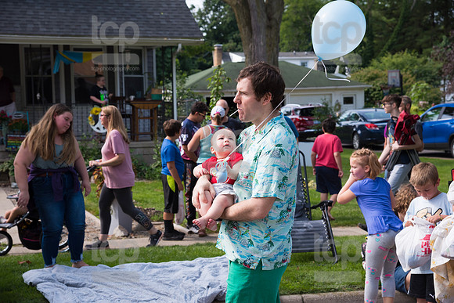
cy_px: 152
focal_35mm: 70
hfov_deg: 28.8
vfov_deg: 19.5
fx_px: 883
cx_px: 227
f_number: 6.3
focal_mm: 70
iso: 320
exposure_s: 1/500
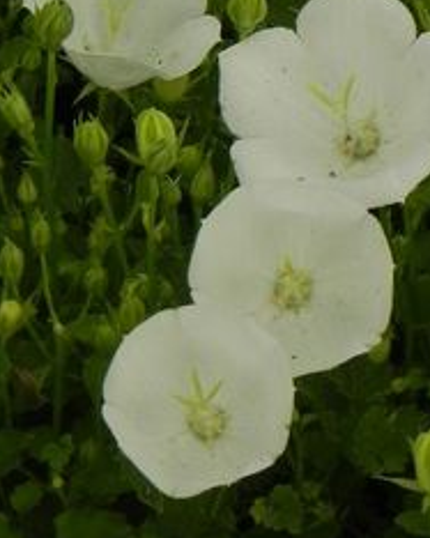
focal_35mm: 540
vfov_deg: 3.6
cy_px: -322
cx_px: -11
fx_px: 8596
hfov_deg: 2.9
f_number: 5
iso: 160
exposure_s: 1/1000
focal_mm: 28.8
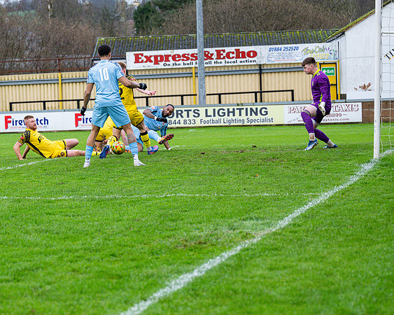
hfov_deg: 14.9
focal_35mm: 128
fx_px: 1493
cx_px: 82
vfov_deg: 12.0
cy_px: 207
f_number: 4
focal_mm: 86
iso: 2000
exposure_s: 1/1250
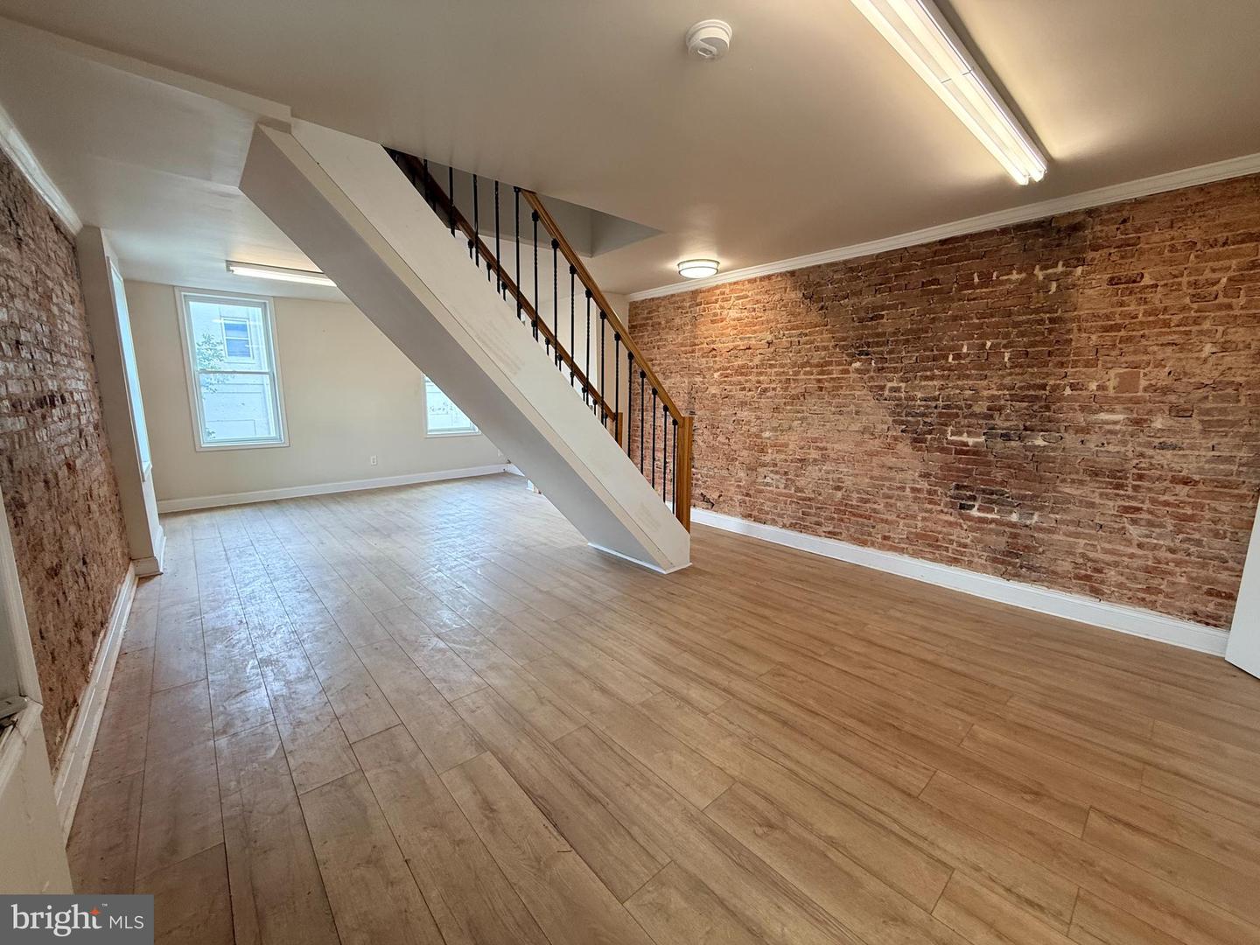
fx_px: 510
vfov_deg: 85.7
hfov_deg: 102.1
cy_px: 472
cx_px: 630
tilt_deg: -7.7
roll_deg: +0.4
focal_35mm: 14
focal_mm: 2.22
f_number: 2.2
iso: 125
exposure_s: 1/120
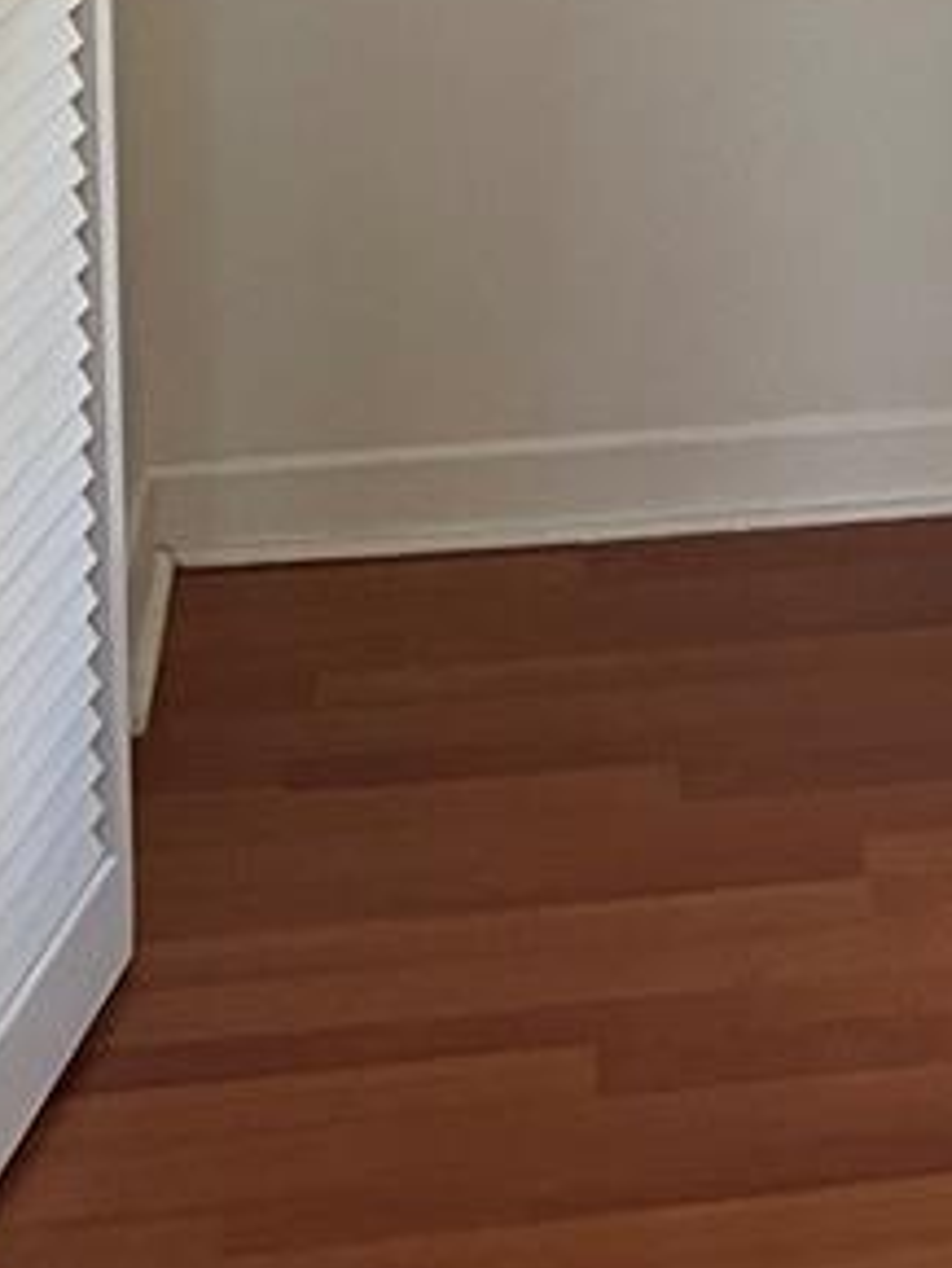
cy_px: -452
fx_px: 3957
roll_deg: -0.4
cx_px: 1636
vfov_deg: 17.0
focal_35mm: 108
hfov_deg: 12.7
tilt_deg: -5.5
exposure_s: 1/60
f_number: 1.5
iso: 200
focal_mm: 5.7
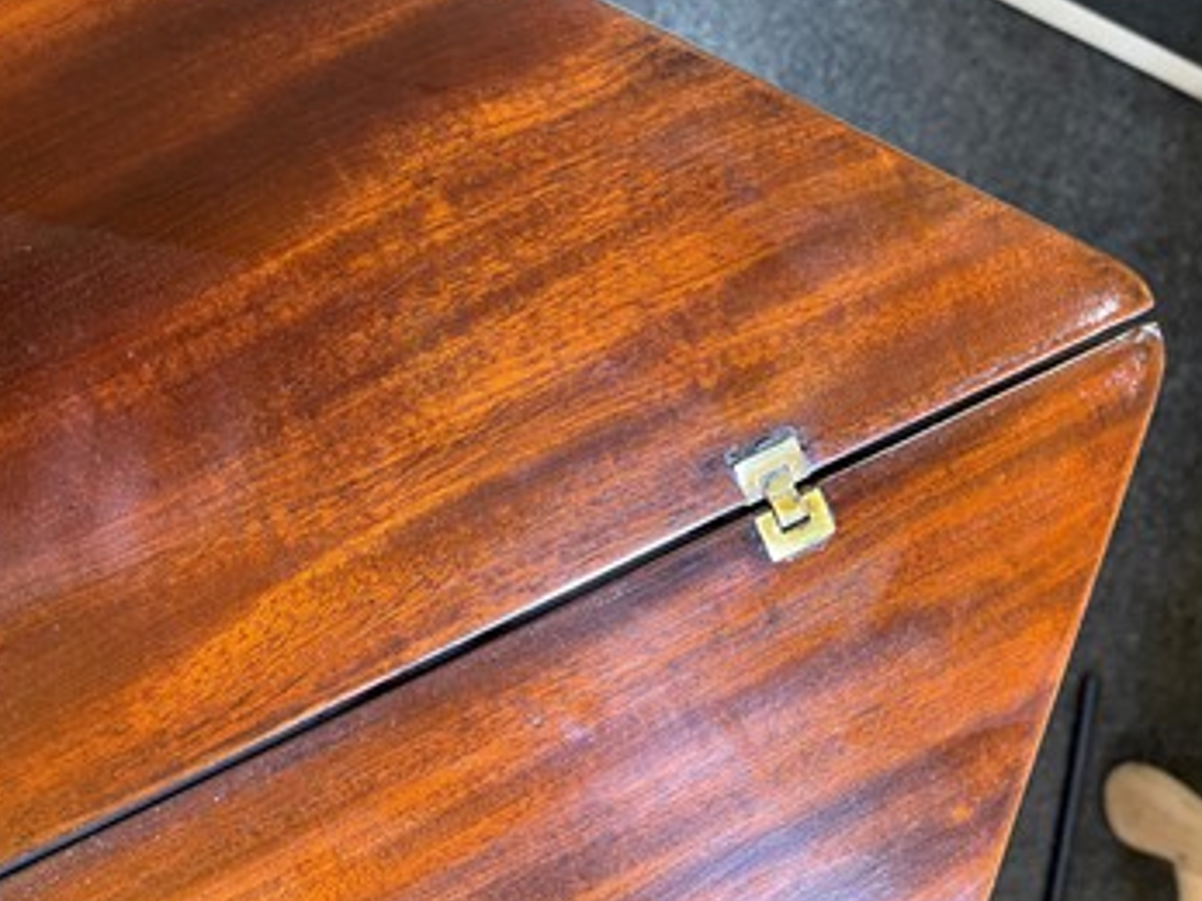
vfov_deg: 46.8
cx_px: 641
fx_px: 1041
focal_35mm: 30
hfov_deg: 59.9
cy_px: 468
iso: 320
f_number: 1.6
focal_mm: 5.1
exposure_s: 1/50
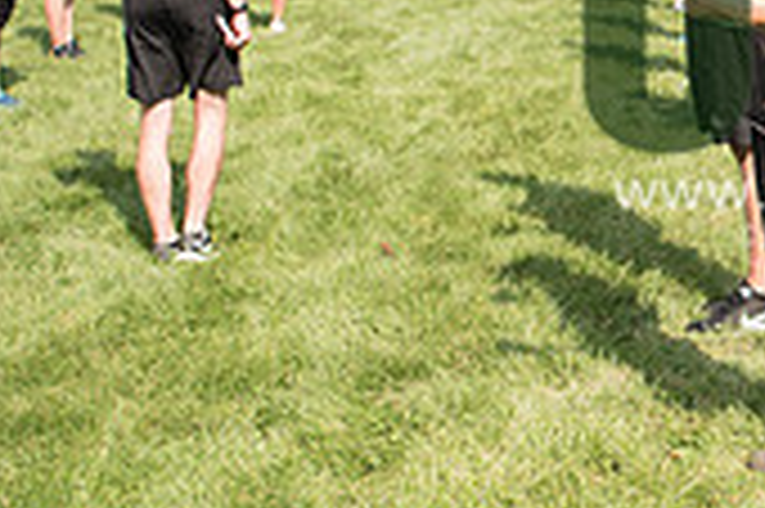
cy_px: 34
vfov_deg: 16.4
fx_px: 1741
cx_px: 922
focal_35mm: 82
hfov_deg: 22.8
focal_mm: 24
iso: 200
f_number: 2.8
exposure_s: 1/2000
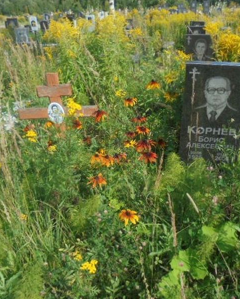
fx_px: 302
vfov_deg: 52.8
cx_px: 135
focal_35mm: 34
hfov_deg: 43.3
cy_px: 150
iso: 100
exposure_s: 1/800
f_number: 3.5
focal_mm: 4.6
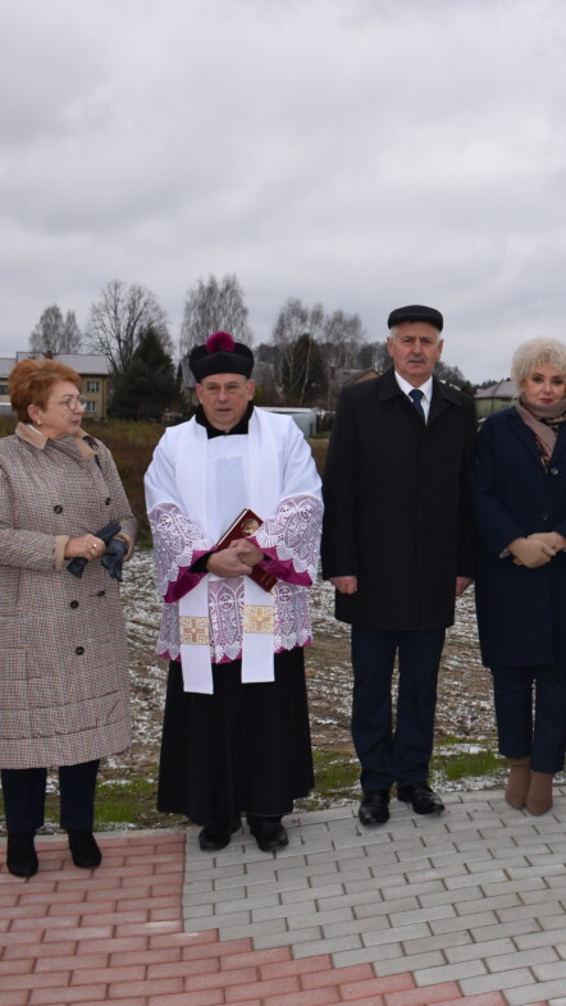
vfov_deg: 42.9
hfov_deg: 23.4
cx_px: 626
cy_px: 511
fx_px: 1281
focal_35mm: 48
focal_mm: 20
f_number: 5.6
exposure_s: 1/125
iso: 140
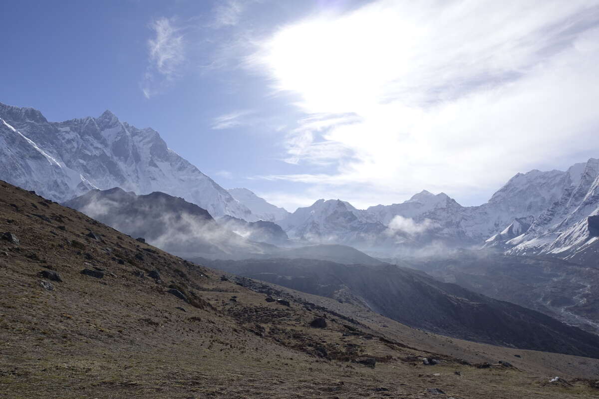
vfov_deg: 53.1
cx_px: 300
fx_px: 399
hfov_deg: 73.7
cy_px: 200
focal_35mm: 24
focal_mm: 8.8
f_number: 5.6
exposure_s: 1/125
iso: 125
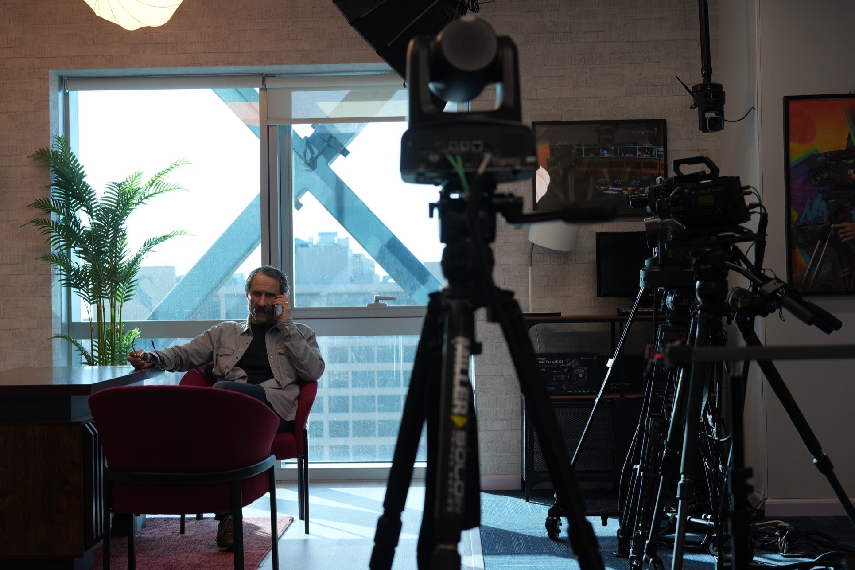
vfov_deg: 23.8
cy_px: 276
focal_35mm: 57
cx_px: 395
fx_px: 1353
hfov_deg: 35.0
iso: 100
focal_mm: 50
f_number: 4
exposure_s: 1/60
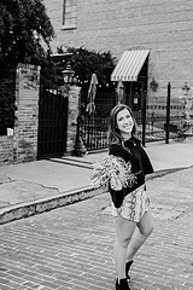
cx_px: 130
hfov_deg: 29.6
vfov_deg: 43.4
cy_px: 116
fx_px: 362
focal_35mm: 45
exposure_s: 1/640
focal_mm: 24
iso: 160
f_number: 2.2
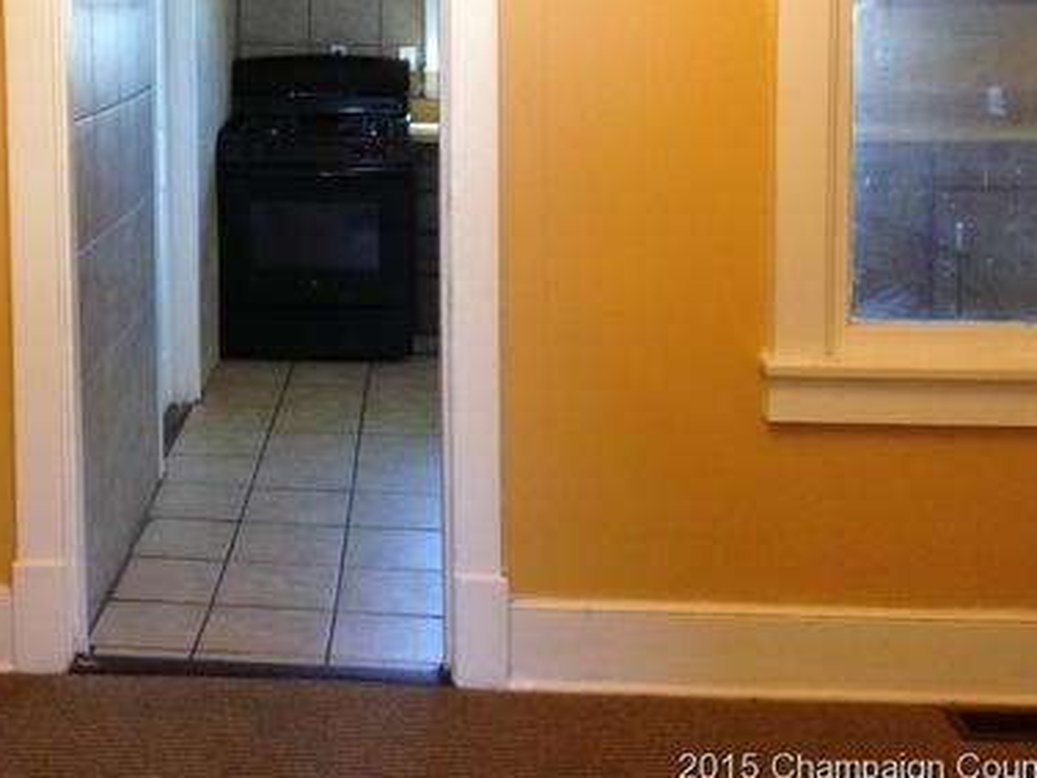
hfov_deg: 33.7
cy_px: 126
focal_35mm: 56
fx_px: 1678
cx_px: 271
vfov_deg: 25.5
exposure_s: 1/20
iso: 160
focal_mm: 4.12
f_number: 2.4
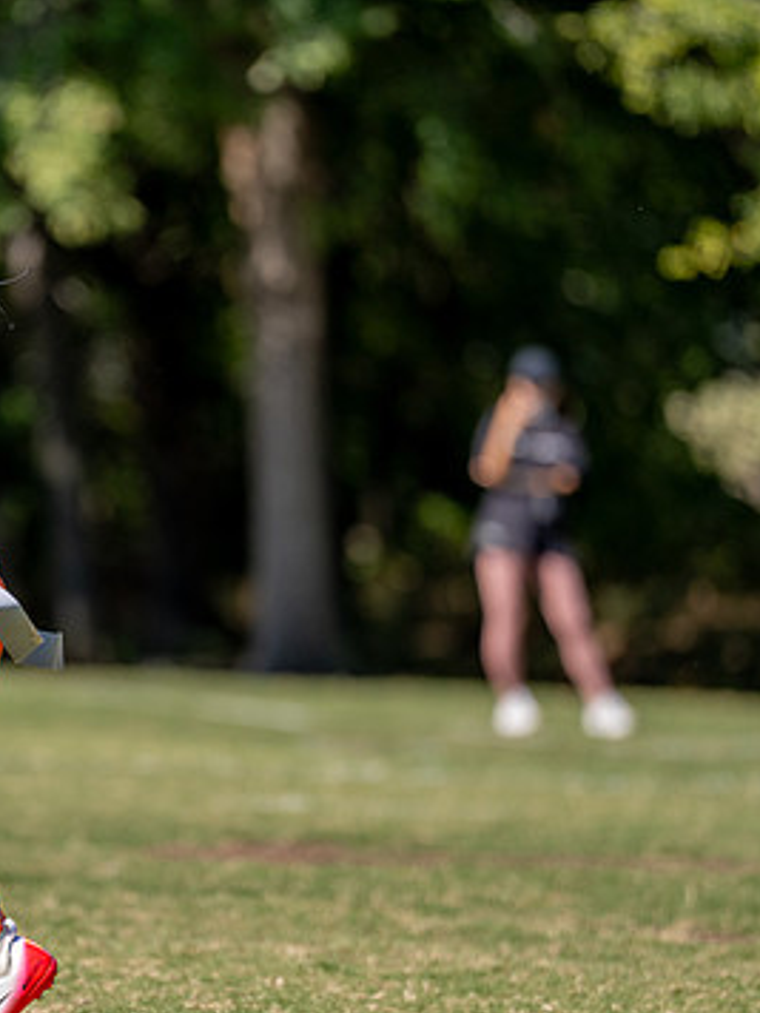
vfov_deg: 5.2
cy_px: 601
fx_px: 11153
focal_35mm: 381
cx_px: 90
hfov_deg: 3.9
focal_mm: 197
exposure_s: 1/2000
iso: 160
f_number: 2.8
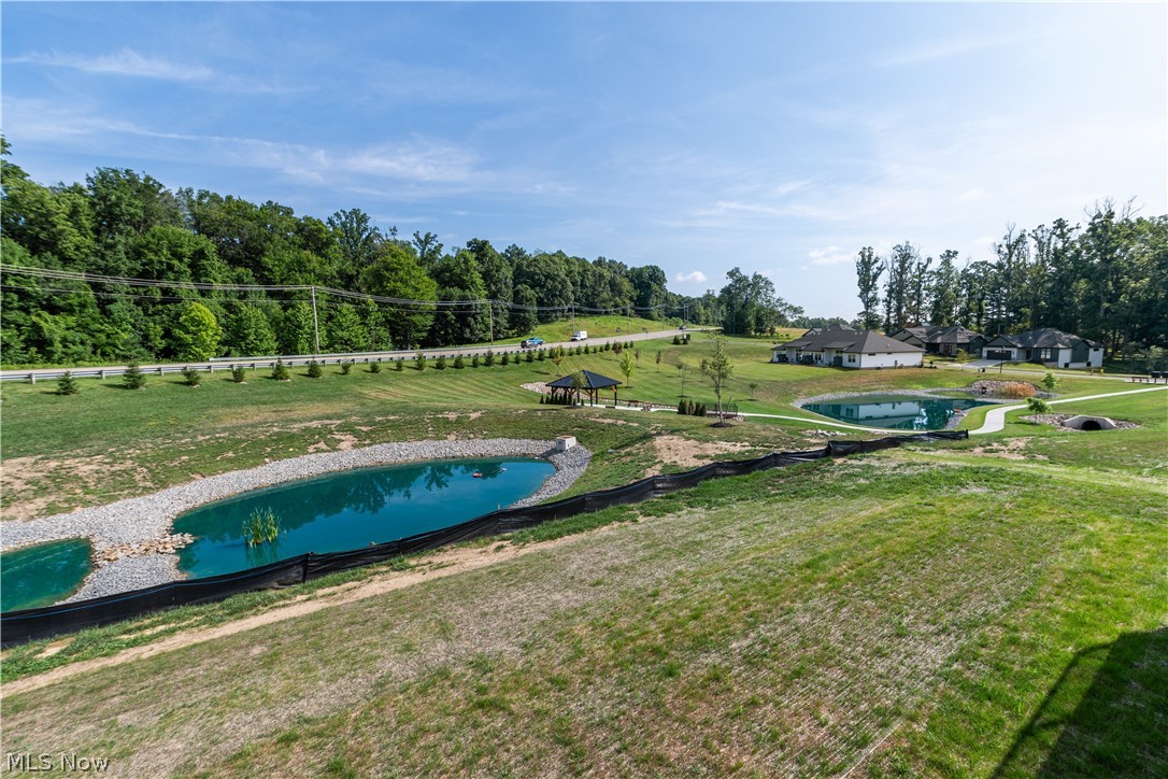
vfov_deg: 77.3
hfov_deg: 100.4
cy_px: 390
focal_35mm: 15
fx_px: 487
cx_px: 584
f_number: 9
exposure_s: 1/320
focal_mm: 10
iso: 100
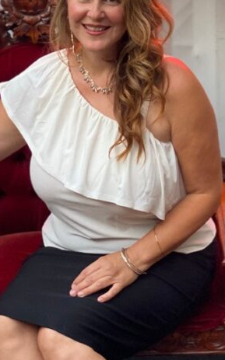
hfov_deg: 10.7
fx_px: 1198
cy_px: 26
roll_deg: -0.5
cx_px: 192
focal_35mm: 122
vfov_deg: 16.8
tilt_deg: -8.6
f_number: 2
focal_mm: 6
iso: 200
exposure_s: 1/120
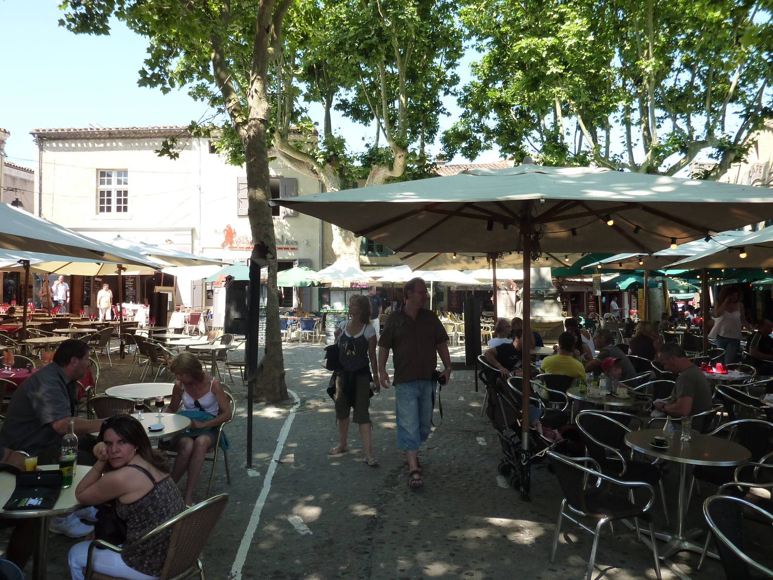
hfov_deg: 69.4
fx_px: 558
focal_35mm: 25
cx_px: 386
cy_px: 290
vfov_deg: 54.9
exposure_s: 1/160
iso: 125
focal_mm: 4.1
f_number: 4
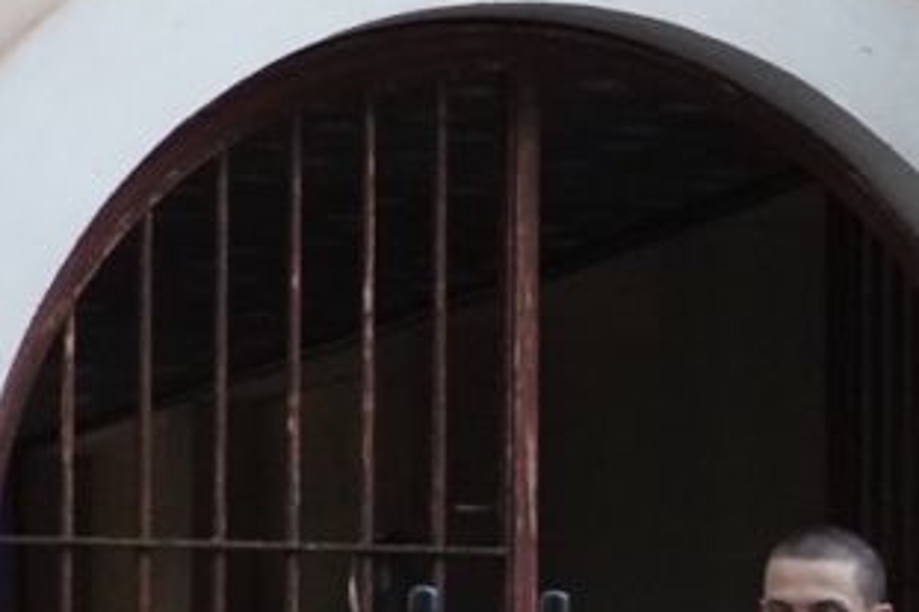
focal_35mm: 198
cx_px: 1504
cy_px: 565
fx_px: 5052
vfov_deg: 6.9
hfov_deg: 10.0
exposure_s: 1/250
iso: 1600
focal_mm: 15.28
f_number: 4
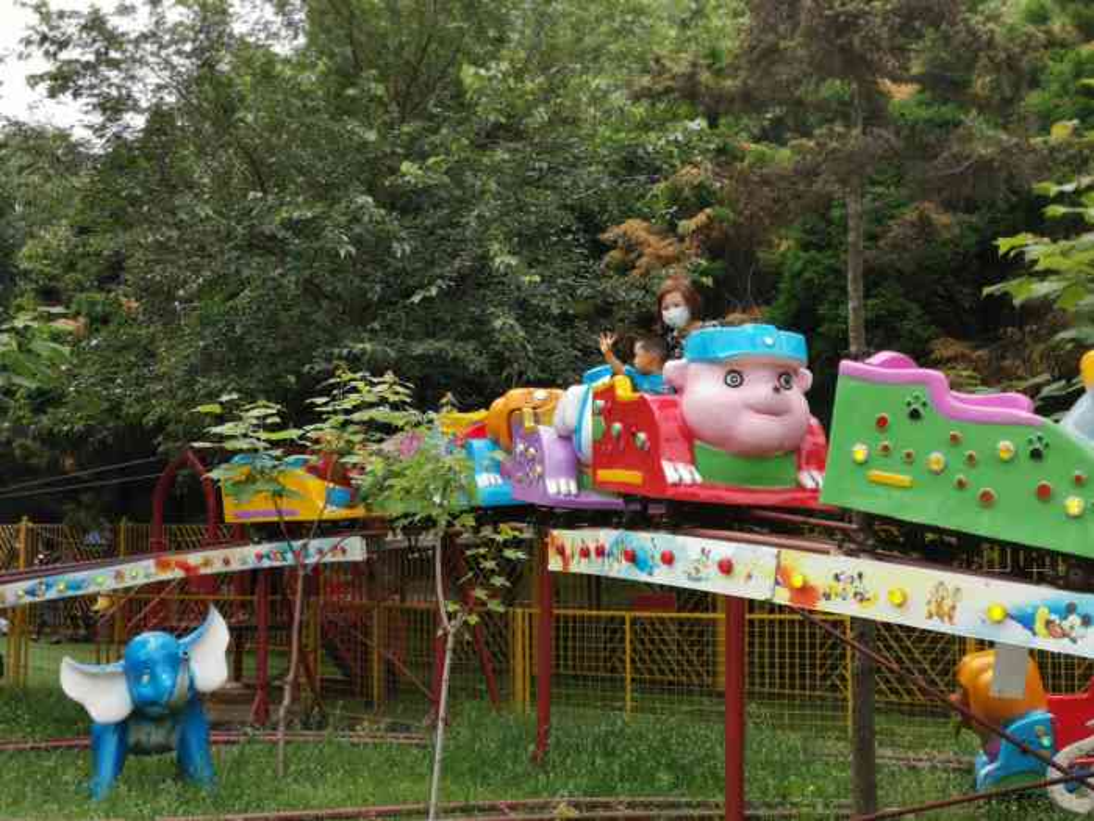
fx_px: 1707
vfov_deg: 27.0
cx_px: 547
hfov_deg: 35.5
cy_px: 410
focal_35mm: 54
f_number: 4
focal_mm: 3.95
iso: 50
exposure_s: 1/625
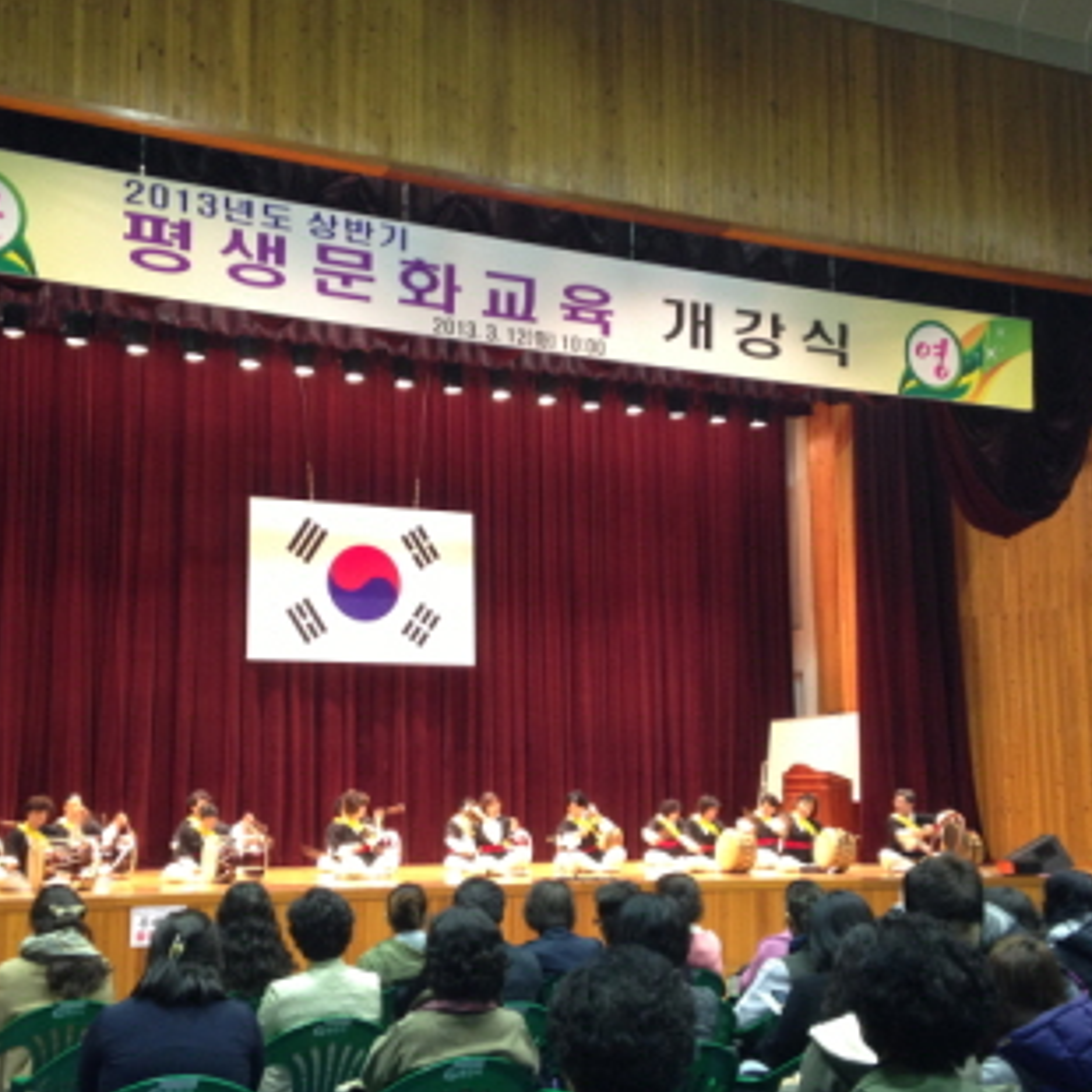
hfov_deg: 36.0
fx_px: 1677
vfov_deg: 36.0
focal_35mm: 47
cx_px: 504
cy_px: 587
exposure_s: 1/20
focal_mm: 4.13
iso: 125
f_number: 2.4
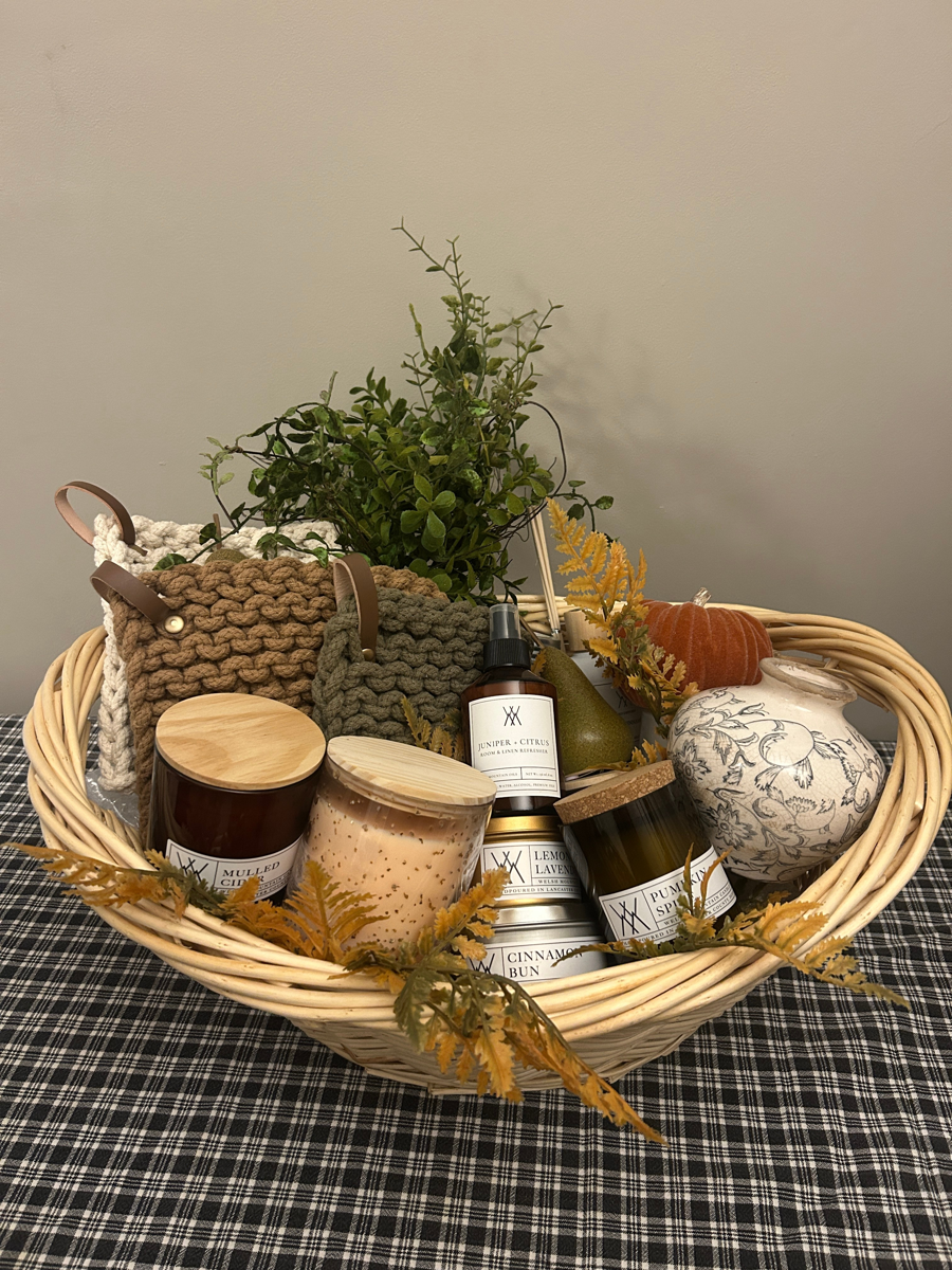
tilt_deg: -31.7
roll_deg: -1.3
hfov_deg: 53.1
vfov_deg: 67.3
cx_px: 476
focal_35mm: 26
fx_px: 953
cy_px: 635
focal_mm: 5.7
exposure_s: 1/40
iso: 400
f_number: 1.5
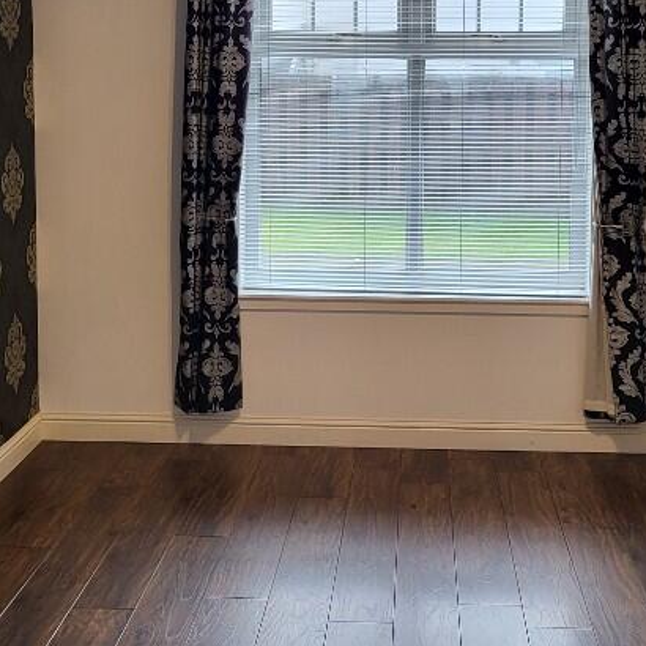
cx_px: 377
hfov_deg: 32.1
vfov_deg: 31.5
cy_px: 145
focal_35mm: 53
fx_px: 1119
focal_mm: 5
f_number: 1.8
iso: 160
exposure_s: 1/100
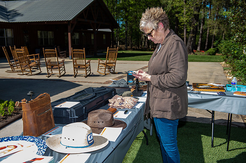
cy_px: 82
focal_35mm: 36
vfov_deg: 36.8
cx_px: 123
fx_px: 246
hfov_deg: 53.2
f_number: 5
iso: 50
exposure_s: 1/250
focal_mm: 36
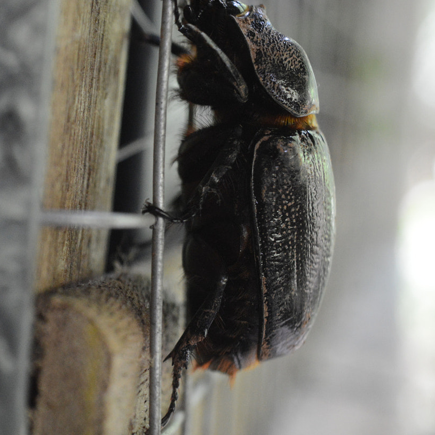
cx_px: 49
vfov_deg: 15.1
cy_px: 183
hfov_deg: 15.0
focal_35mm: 115
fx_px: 1635
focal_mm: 46
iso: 1600
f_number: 5
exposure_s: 1/80
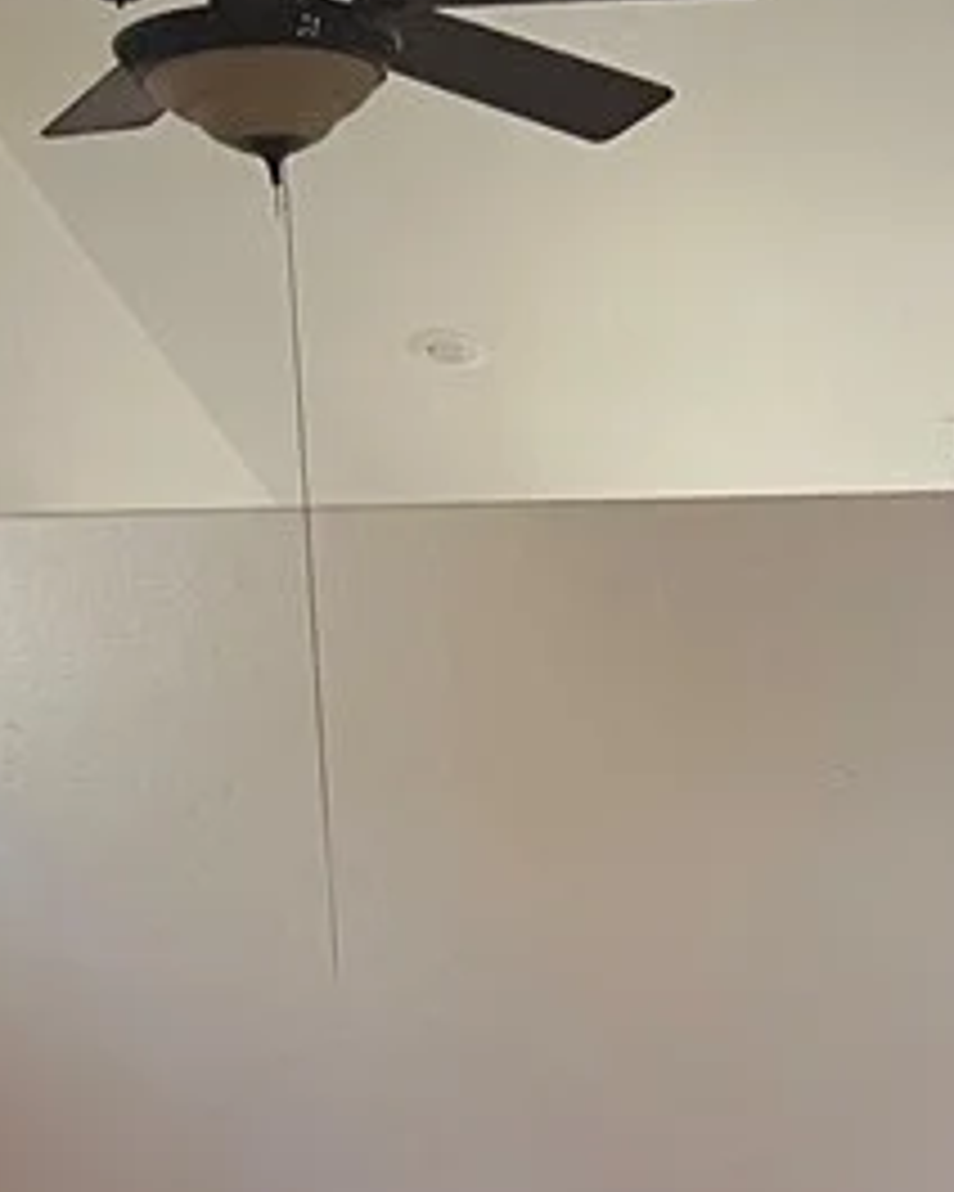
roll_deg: +2.3
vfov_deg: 17.6
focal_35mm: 98
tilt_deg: -9.2
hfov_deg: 15.2
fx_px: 3459
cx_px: 1107
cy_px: 1763
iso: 400
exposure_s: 1/40
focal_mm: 5.7
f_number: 1.5
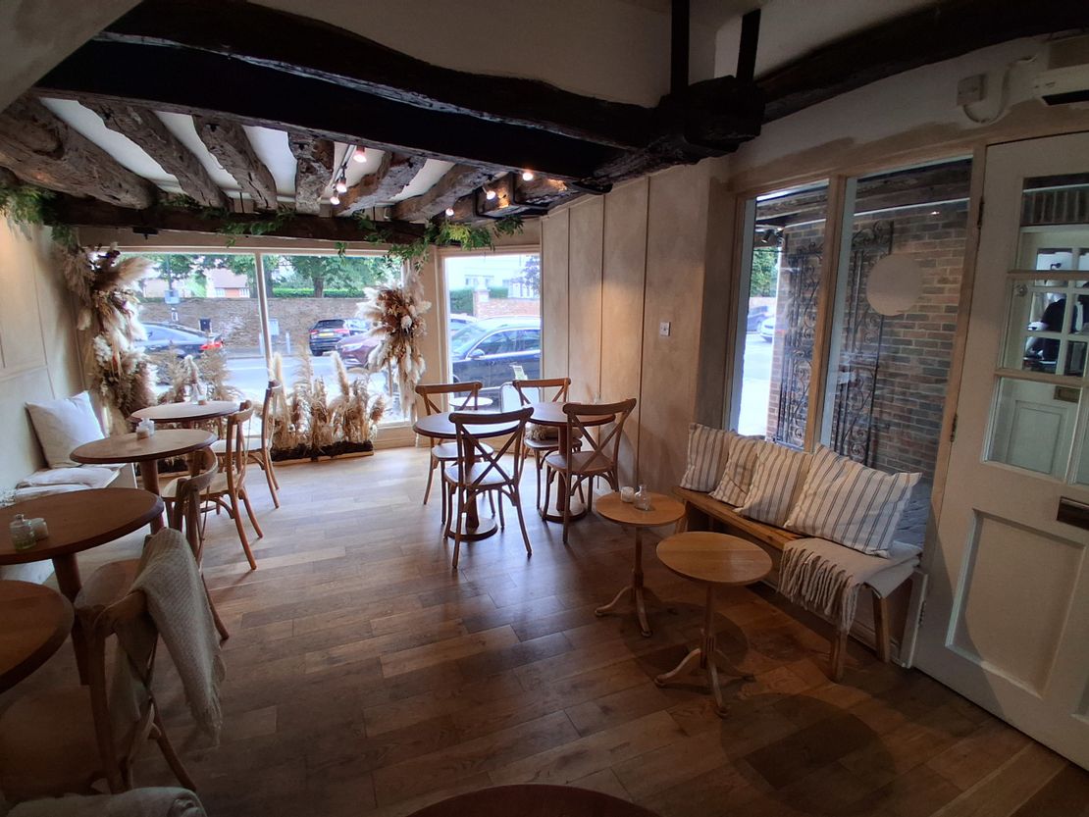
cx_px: 544
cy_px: 408
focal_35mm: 17
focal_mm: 1.4
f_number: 2.2
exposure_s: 1/120
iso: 100
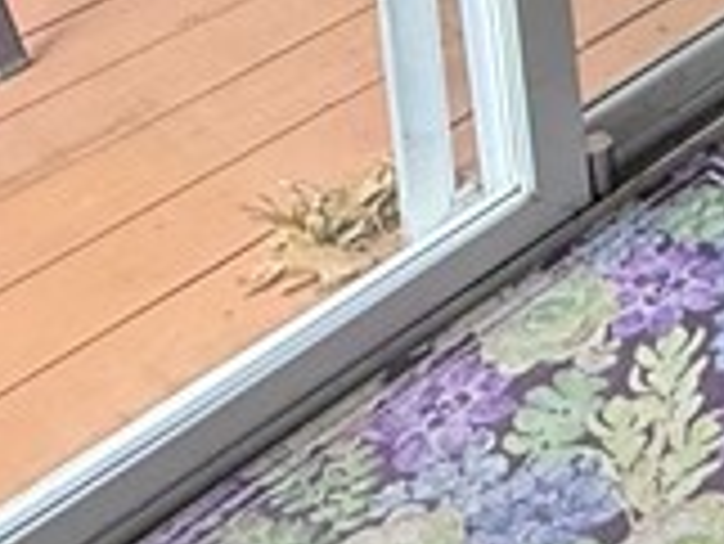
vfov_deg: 13.0
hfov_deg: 17.5
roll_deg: -0.1
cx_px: 1327
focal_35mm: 89
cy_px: -728
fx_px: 1863
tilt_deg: -12.2
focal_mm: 2.22
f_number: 2.2
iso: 320
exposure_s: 1/89
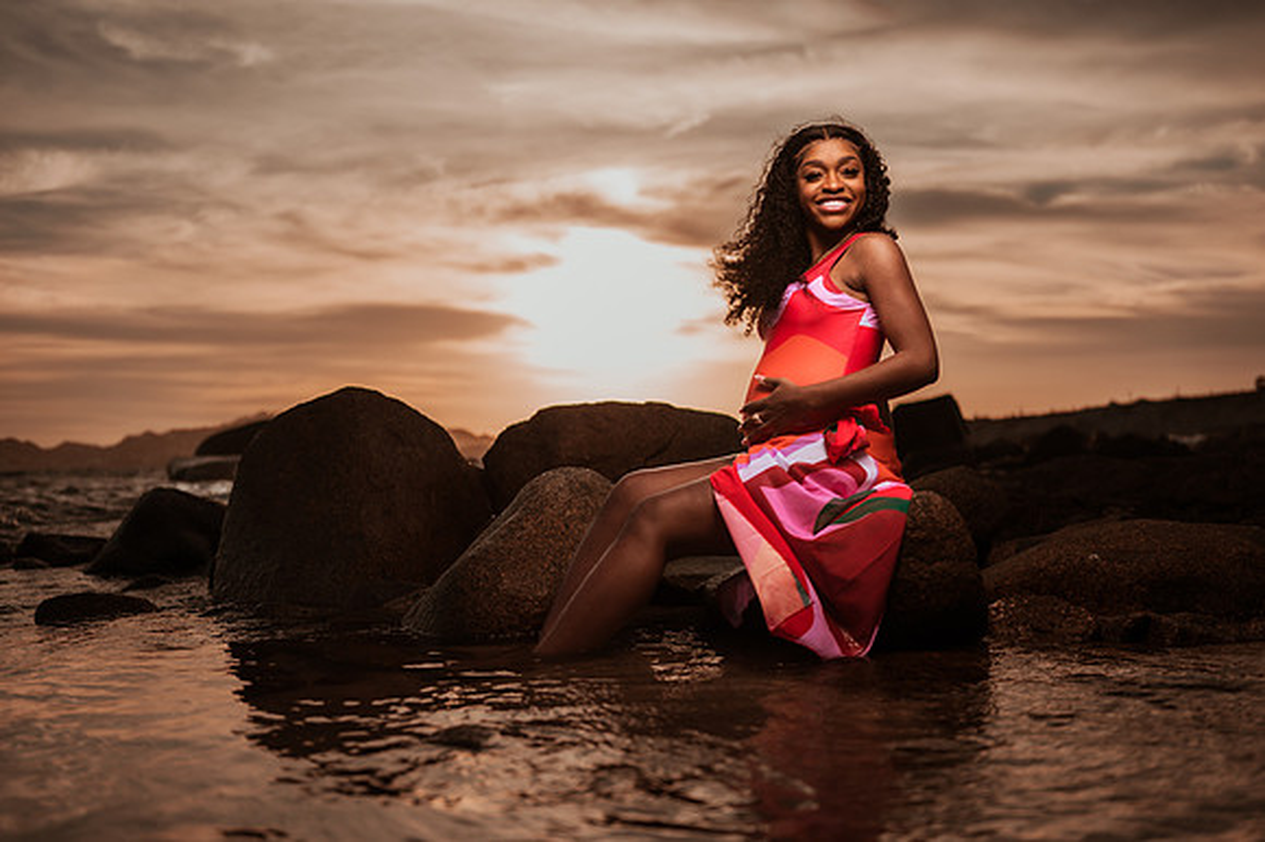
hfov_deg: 52.5
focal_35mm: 37
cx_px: 655
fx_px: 1283
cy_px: 406
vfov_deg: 36.3
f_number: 1.8
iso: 100
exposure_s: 1/5000
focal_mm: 35
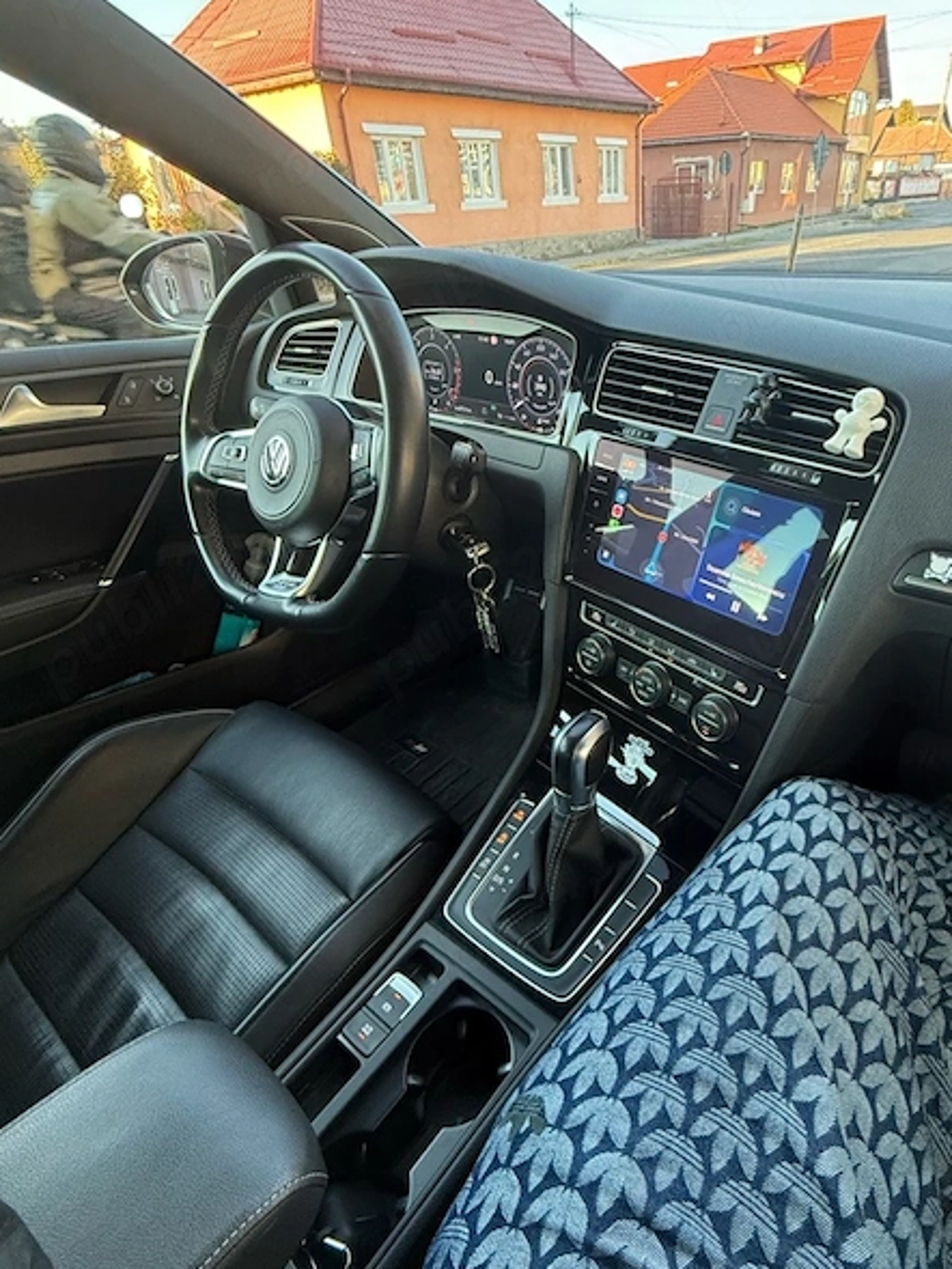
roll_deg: +1.4
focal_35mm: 19
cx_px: 599
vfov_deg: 84.7
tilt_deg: -31.1
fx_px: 696
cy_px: 636
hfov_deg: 67.6
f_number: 2.2
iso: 320
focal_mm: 2.22
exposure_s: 1/97
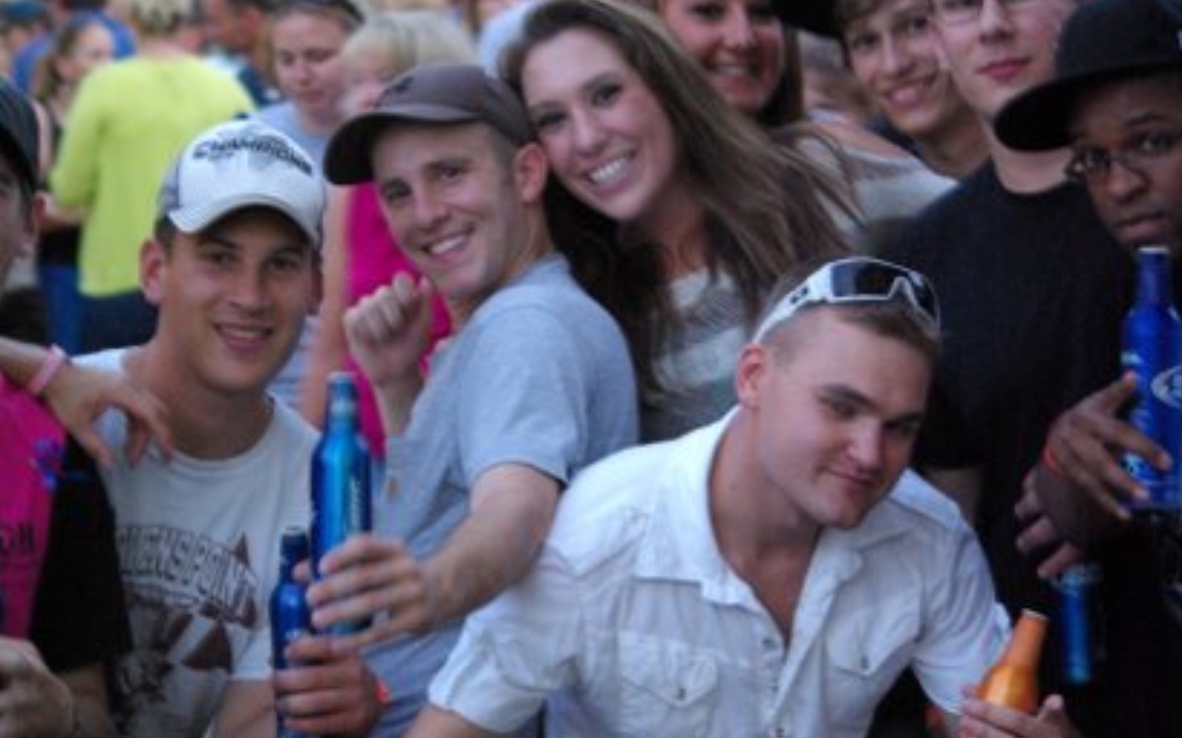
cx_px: 600
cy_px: 300
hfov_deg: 15.5
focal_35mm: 135
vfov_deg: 9.7
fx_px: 4335
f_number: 4.5
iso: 1600
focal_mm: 75
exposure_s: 1/10
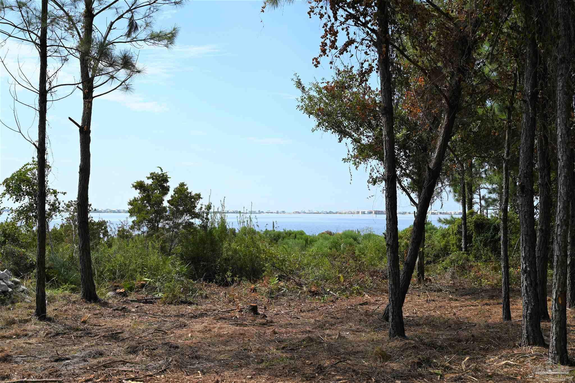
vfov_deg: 35.0
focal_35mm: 38
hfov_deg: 50.7
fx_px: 606
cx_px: 288
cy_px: 192
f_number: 8
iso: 100
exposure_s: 1/400
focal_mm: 38
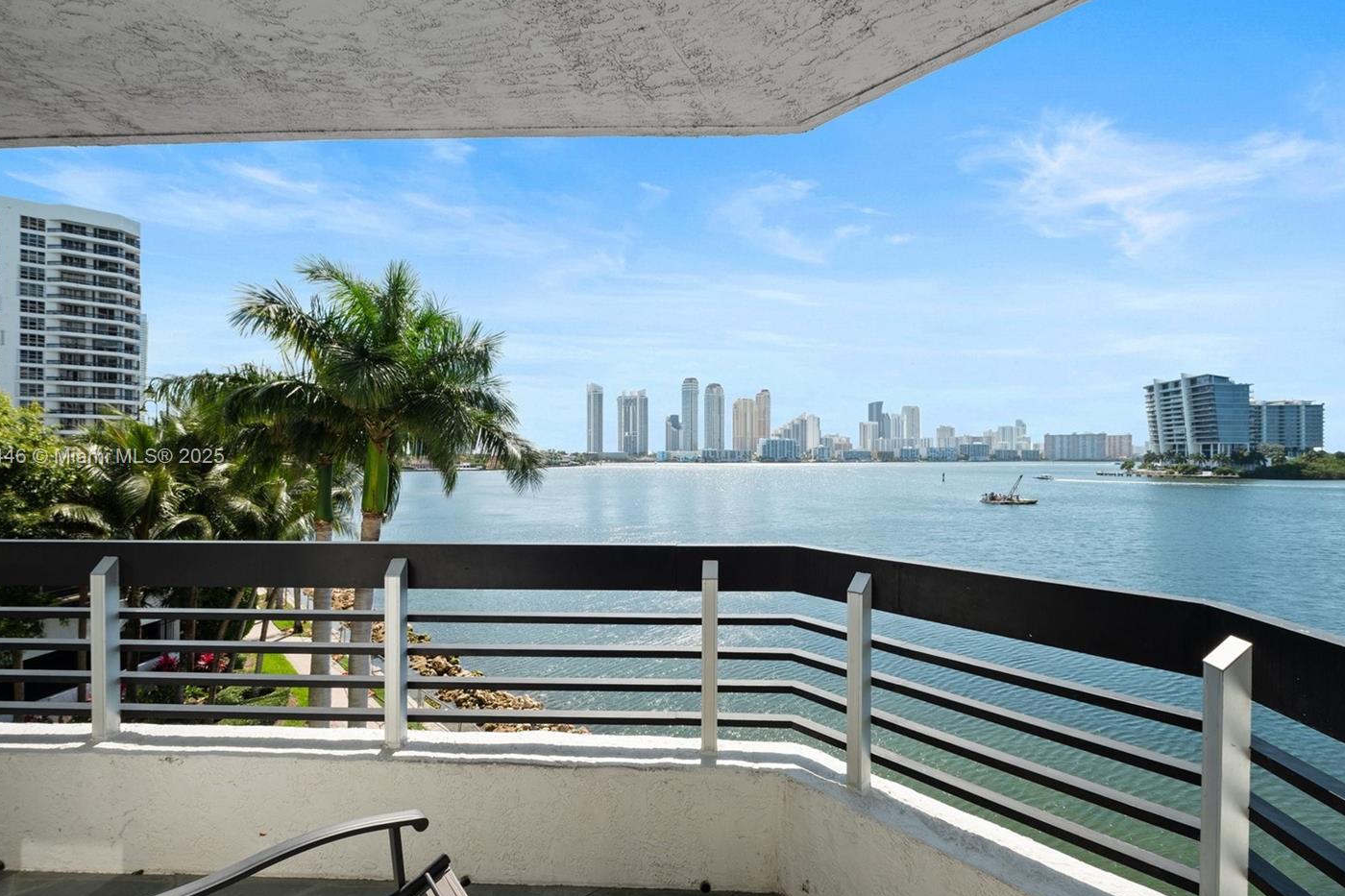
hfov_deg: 96.7
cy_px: 459
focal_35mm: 16
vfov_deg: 73.7
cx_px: 686
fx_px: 598
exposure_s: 1/60
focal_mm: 14
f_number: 8
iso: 200
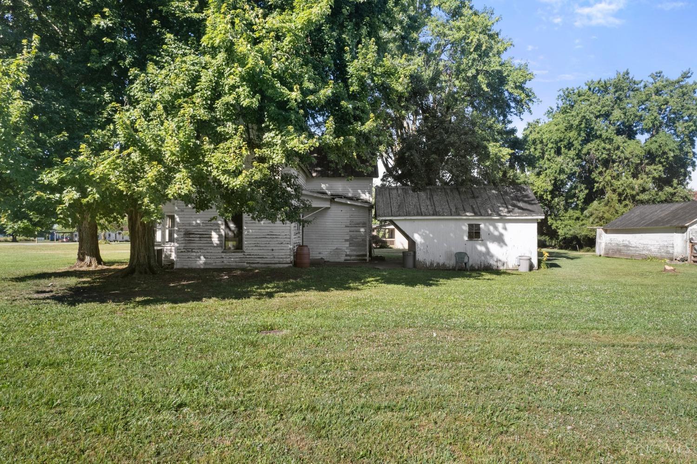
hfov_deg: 78.6
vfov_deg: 57.2
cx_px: 348
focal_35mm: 22
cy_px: 232
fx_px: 426
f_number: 2.8
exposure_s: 1/640
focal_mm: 8.38
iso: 110
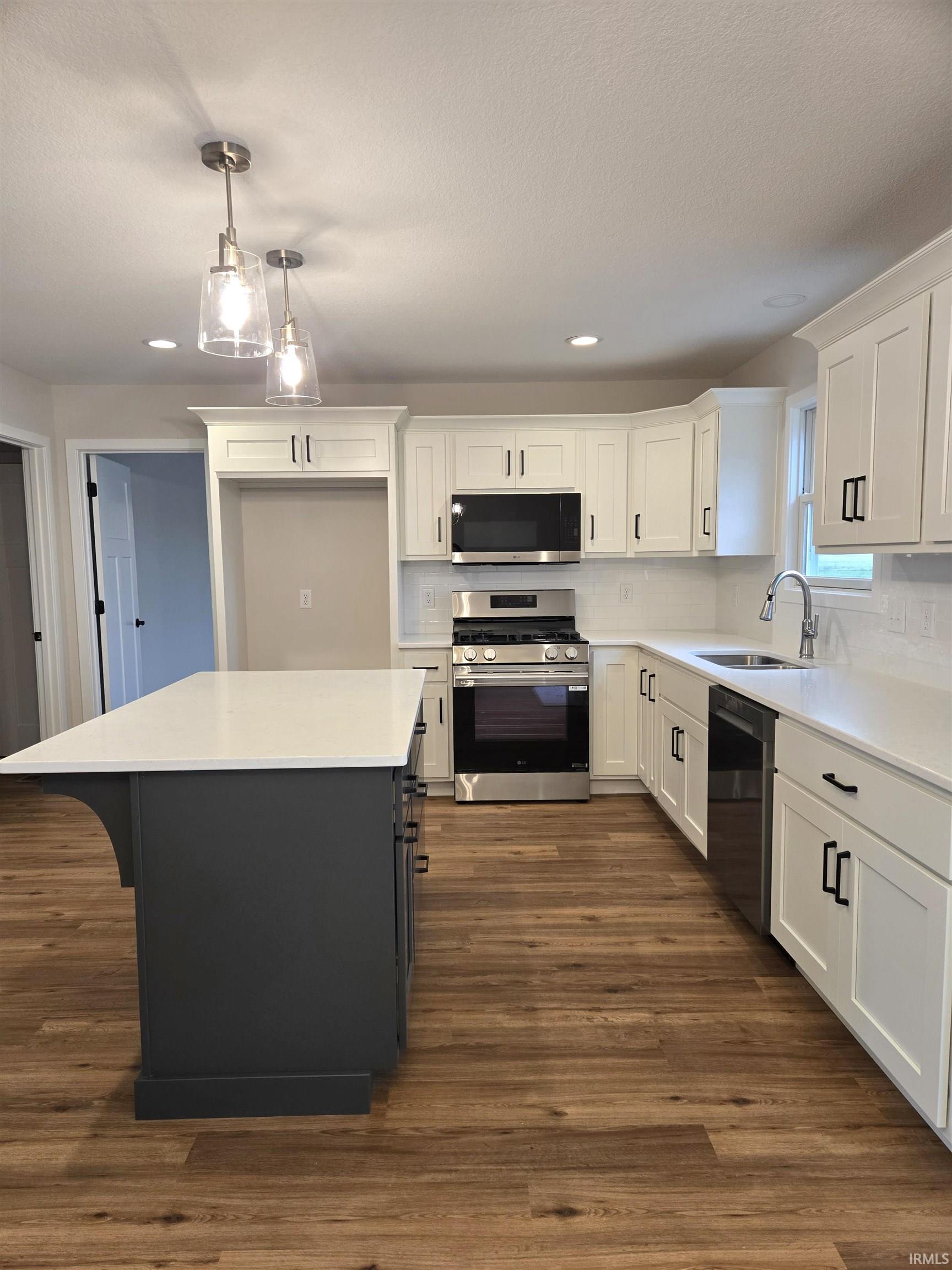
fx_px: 843
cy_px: 635
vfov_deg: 73.9
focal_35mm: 23
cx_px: 476
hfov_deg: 58.9
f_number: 1.8
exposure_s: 1/120
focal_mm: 5.4
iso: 125
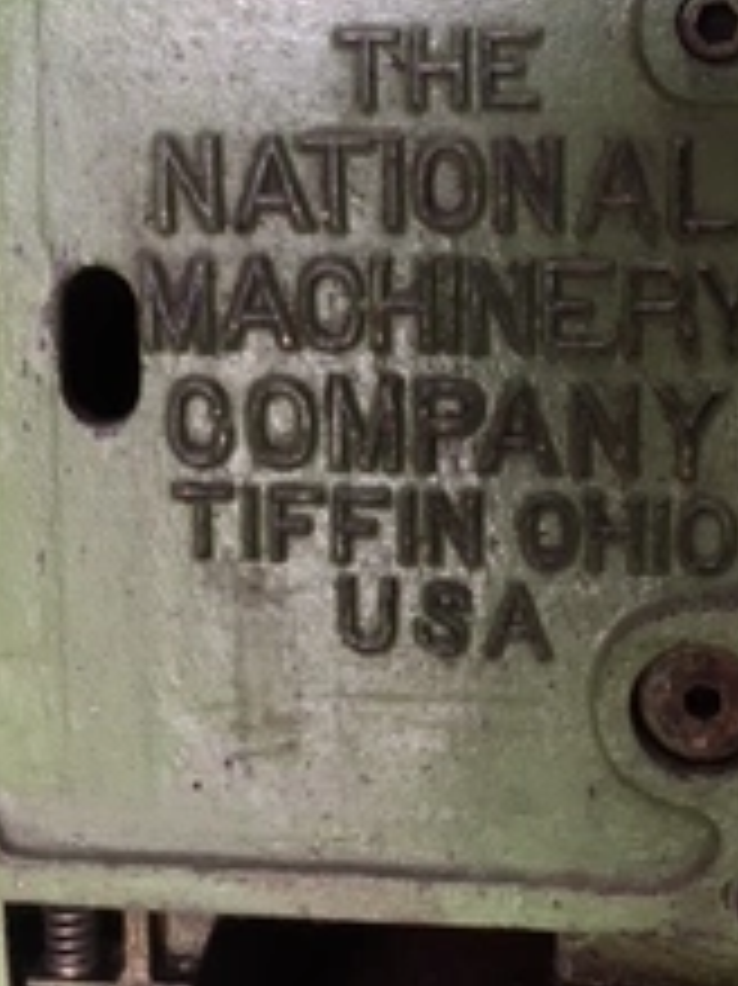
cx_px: 446
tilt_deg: -8.2
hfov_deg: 27.4
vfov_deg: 35.5
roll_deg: +0.6
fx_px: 1508
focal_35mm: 53
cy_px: 266
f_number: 2.2
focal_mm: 4.15
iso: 25
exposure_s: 1/33
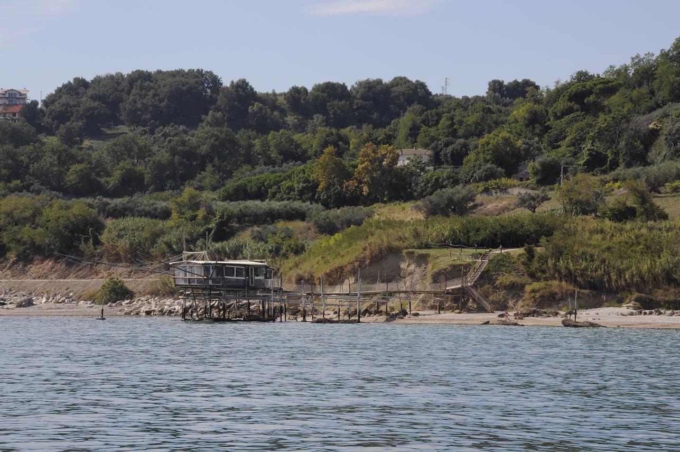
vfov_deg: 10.7
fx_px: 2406
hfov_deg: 16.1
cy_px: 226
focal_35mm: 128
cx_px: 340
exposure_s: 1/250
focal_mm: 85
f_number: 14
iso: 200
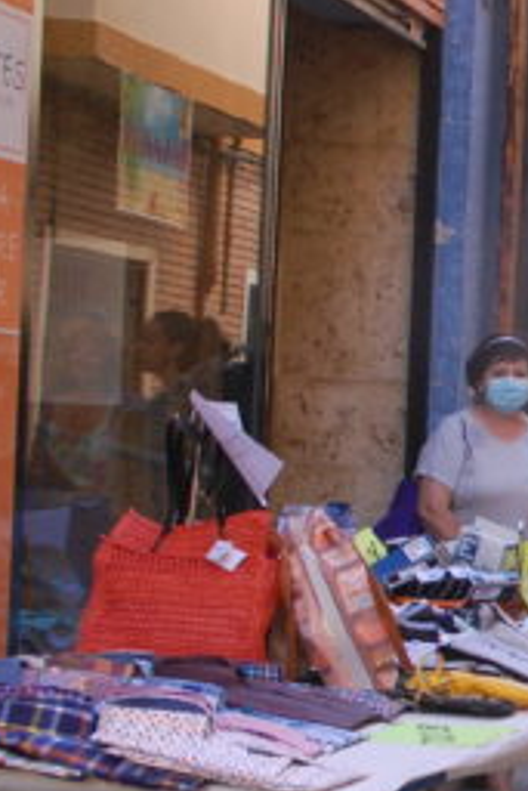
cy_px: 457
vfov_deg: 17.9
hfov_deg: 11.0
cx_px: 1031
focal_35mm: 114
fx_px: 2504
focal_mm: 28
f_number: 7.1
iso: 800
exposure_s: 1/200
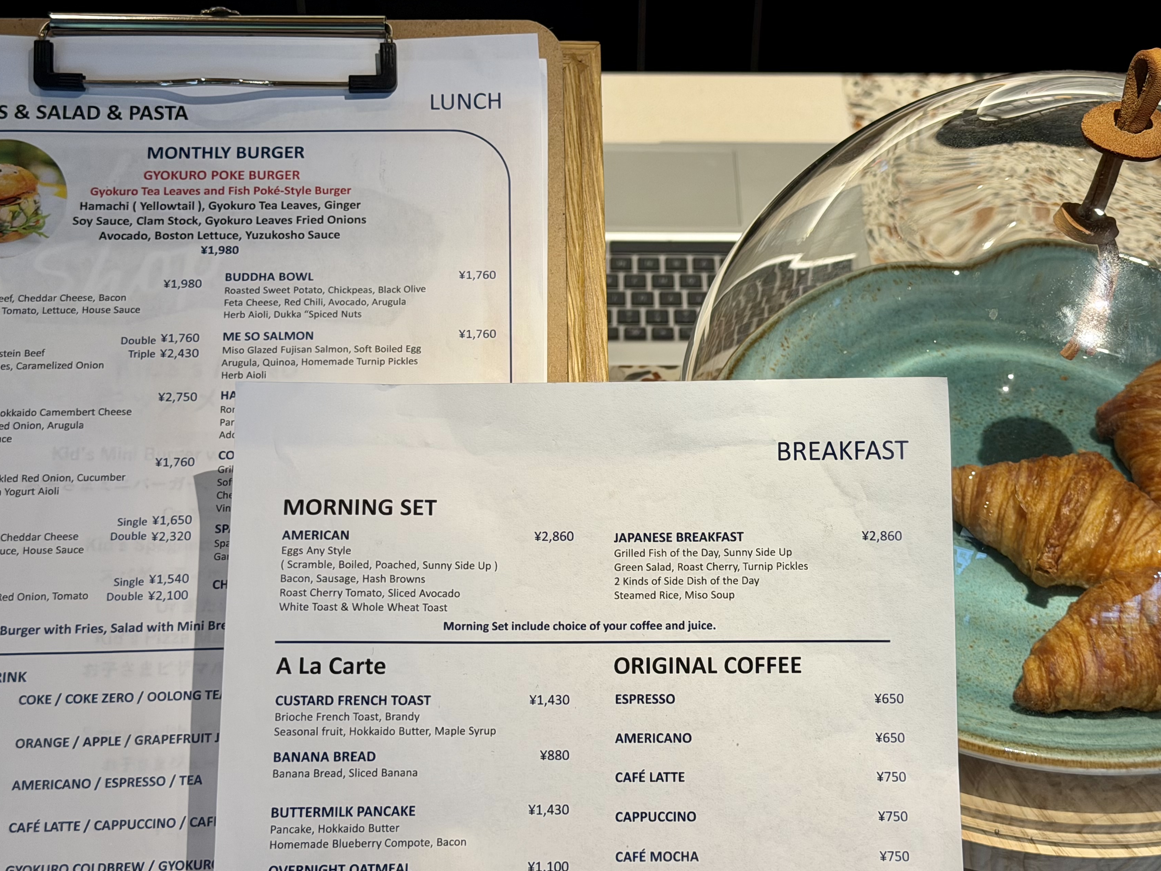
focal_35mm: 57
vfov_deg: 25.7
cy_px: 414
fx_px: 1912
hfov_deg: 33.7
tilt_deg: -42.8
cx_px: 659
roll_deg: -1.1
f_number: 1.78
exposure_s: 1/118
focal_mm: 6.76
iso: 64
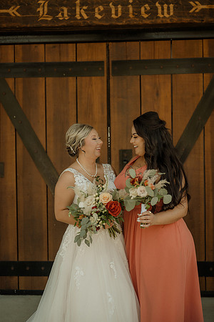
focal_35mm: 70
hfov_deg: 19.5
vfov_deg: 28.8
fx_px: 624
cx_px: 107
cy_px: 161
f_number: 2.8
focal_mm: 70
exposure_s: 1/400
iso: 250
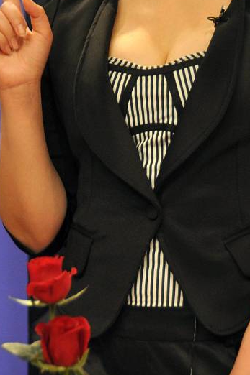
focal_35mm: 500
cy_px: 75
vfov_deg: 4.1
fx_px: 5220
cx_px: 162
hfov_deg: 2.7
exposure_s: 1/100
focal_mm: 145
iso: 640
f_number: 6
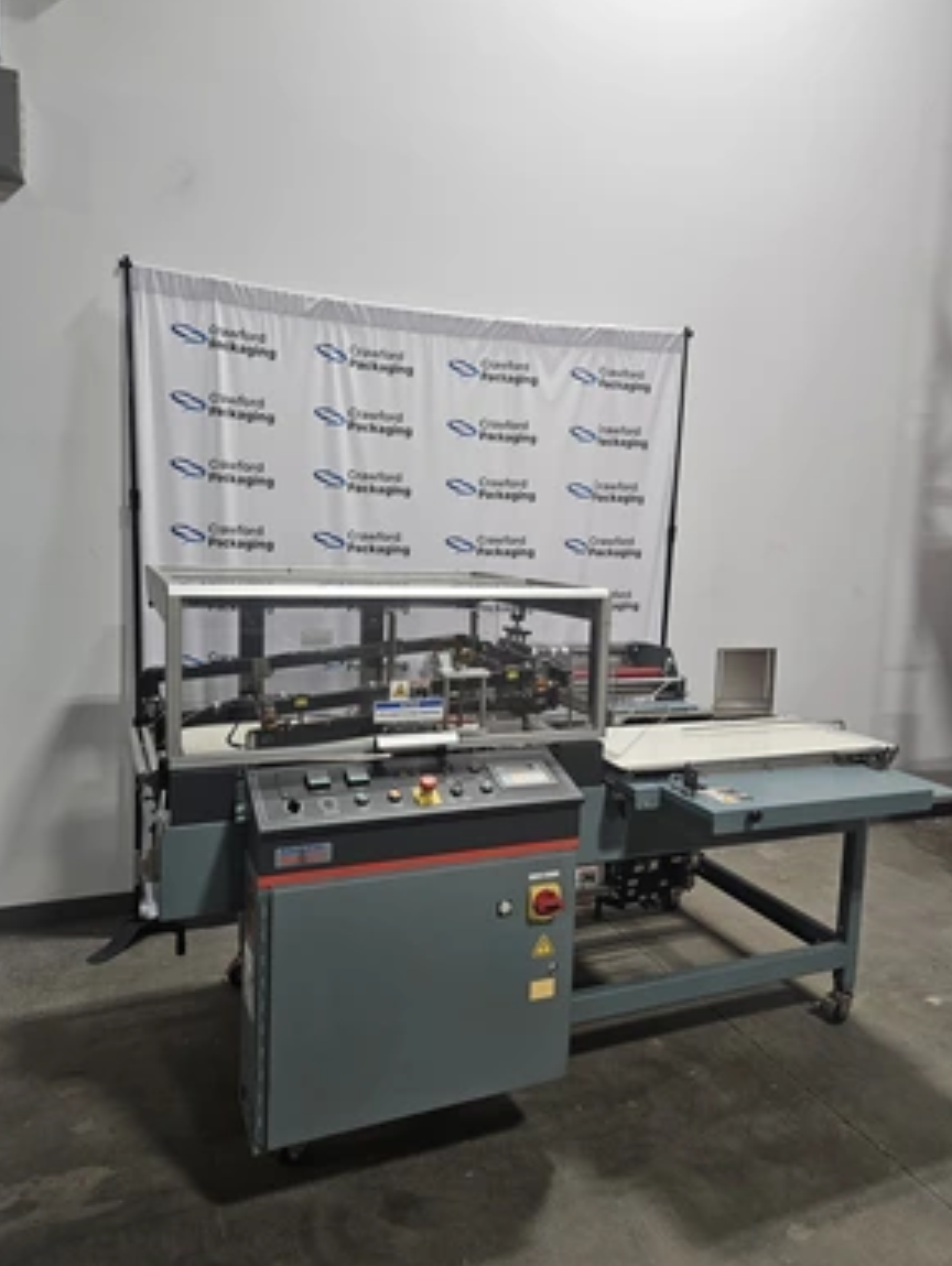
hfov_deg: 56.9
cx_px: 479
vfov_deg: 71.5
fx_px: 879
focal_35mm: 24
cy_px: 638
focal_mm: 5.4
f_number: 1.8
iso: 320
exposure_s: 1/170
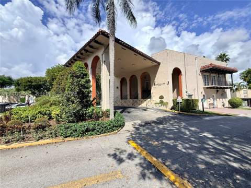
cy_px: 94
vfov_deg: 85.7
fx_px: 102
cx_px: 126
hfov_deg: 102.1
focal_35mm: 14
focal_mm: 2.22
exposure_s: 1/2092
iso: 50
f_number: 2.2
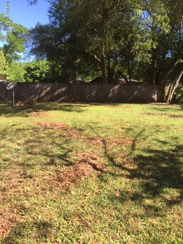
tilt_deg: -9.0
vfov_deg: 61.7
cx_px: 92
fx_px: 204
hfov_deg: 48.2
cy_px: 122
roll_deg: -0.3
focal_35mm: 29
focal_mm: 4.15
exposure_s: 1/557
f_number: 2.2
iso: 32
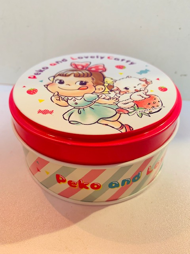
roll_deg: -0.4
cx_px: 95
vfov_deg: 67.3
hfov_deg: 53.1
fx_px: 190
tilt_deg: -36.4
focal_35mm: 26
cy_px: 127
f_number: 1.8
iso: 250
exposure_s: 1/50
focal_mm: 4.25
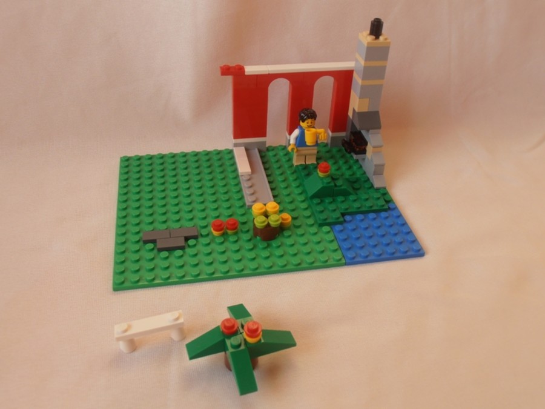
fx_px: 583
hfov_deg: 50.1
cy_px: 204
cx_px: 272
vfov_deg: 38.7
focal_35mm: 37
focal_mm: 6.61
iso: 80
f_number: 3.9
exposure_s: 1/40
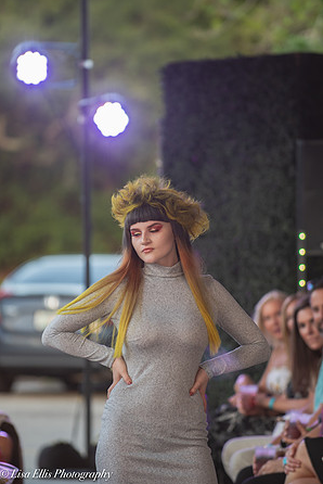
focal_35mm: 242
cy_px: 241
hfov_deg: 5.7
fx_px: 3252
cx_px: 162
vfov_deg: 8.5
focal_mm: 200
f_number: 4.5
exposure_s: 1/250
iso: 400
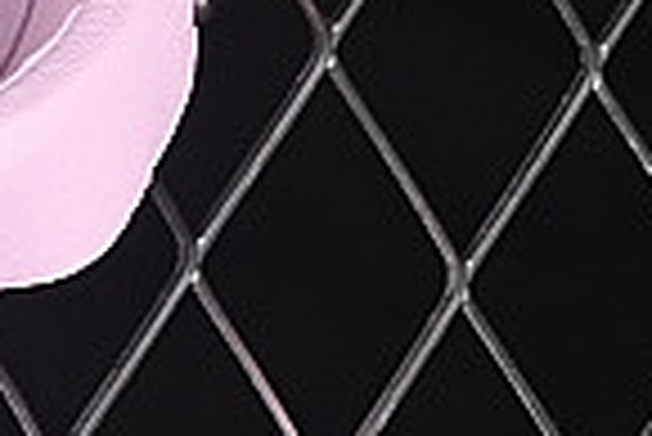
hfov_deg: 3.6
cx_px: -1475
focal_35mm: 557
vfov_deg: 2.5
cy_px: -526
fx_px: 10098
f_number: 7.1
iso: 160
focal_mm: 50
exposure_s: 1/80
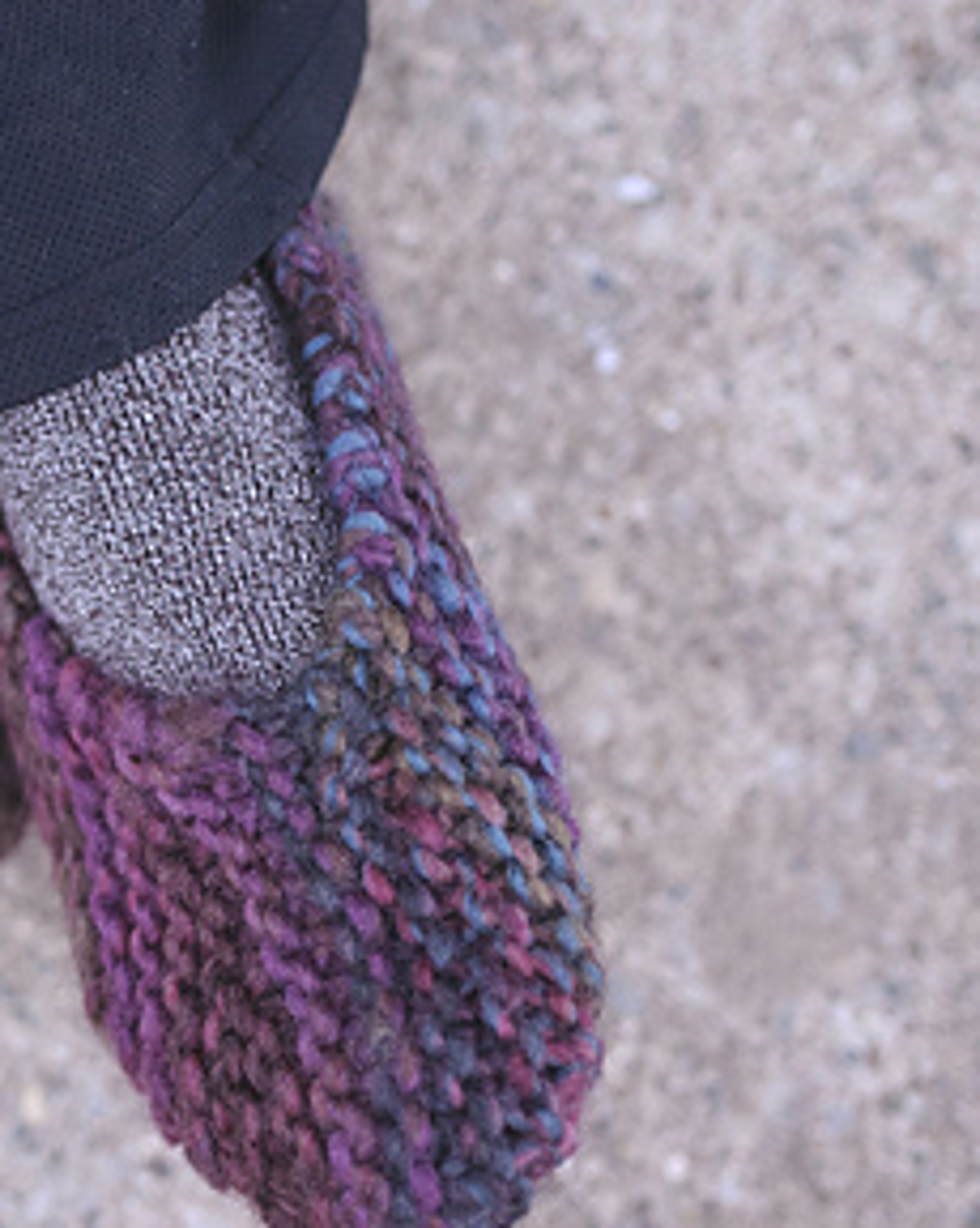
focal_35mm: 73
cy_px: 686
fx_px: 2649
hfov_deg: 20.3
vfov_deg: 26.1
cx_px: -17
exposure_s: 1/100
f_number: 2.2
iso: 2500
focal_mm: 35
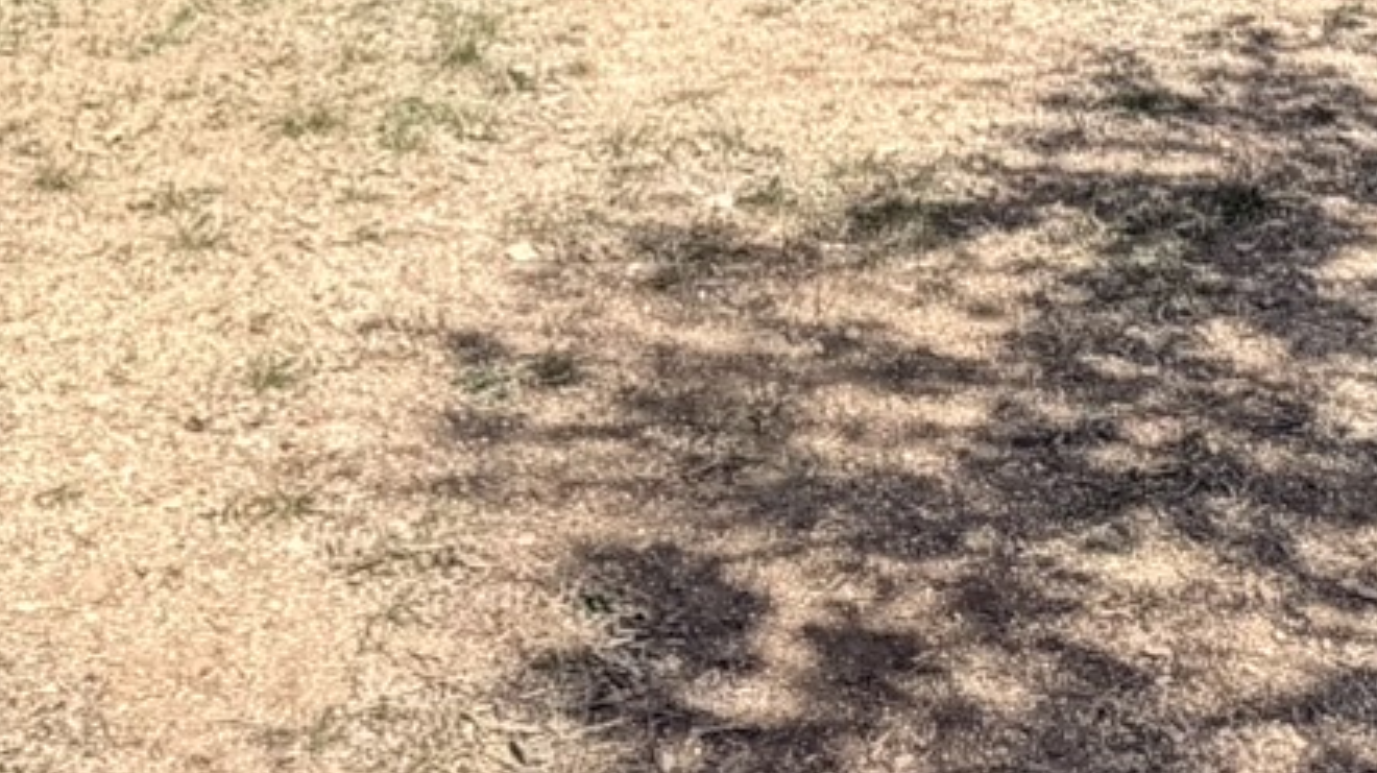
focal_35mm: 71
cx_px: 1136
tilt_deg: -2.5
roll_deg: +0.2
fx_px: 2591
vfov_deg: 15.1
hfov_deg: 29.0
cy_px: -548
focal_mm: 2.22
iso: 40
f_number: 2.2
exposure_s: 1/709
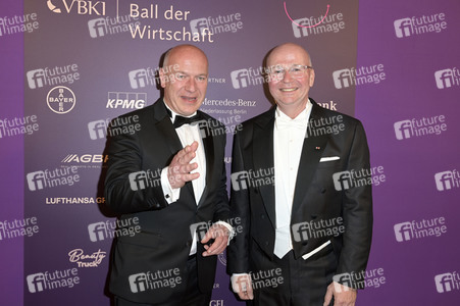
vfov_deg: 38.8
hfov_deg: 55.8
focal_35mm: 34
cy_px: 153
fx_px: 434
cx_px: 230
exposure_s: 1/250
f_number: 5.6
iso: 640
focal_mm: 34
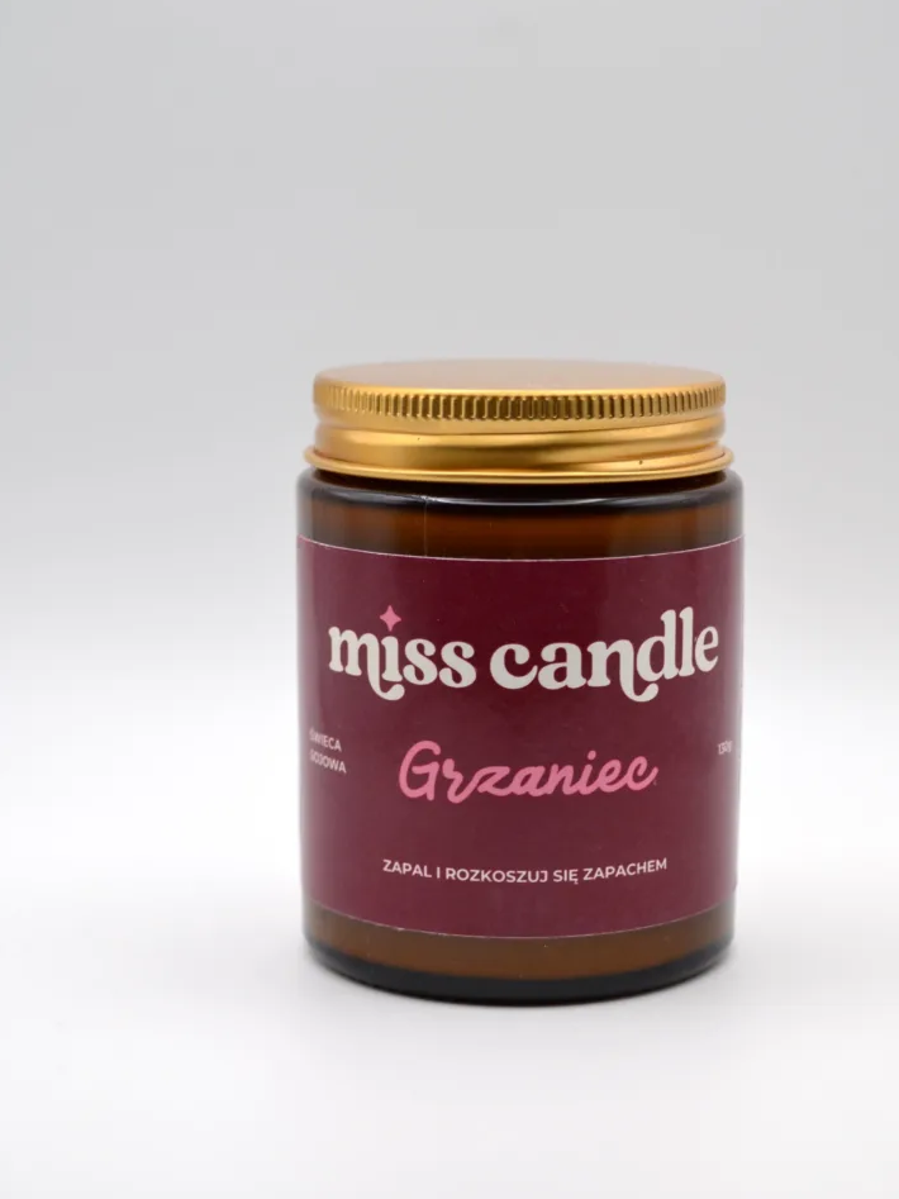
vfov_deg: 25.0
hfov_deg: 18.9
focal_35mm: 78
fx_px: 2702
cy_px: 695
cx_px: 531
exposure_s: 1/40
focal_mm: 40
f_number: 5.6
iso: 100
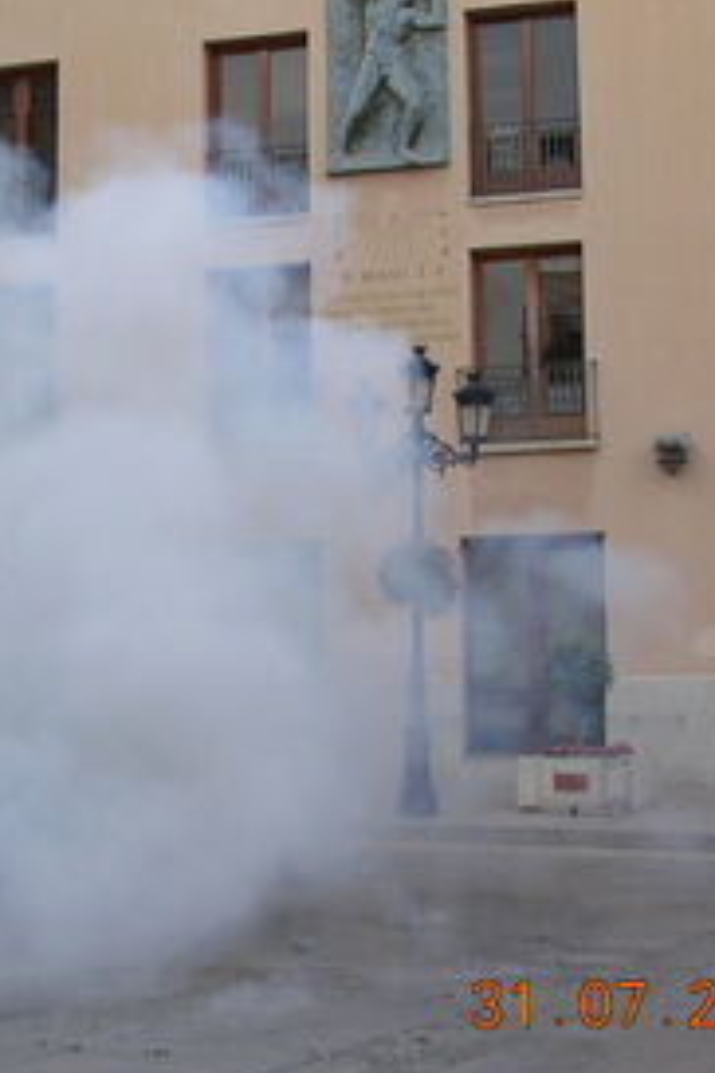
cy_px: 432
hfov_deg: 19.1
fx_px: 2115
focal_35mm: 71
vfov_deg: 28.4
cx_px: 192
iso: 50
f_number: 2.8
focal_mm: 5.8
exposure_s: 1/48.6
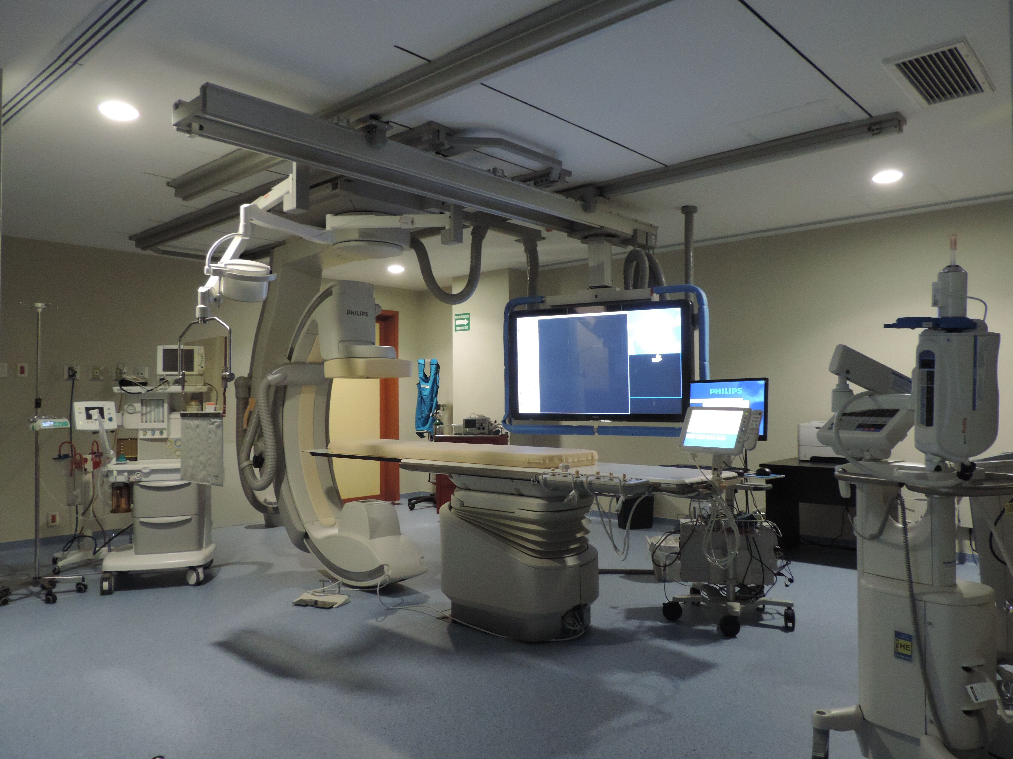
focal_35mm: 25
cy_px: 381
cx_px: 513
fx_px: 732
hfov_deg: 69.4
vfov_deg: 54.9
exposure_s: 1/8
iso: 500
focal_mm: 4.3
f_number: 3
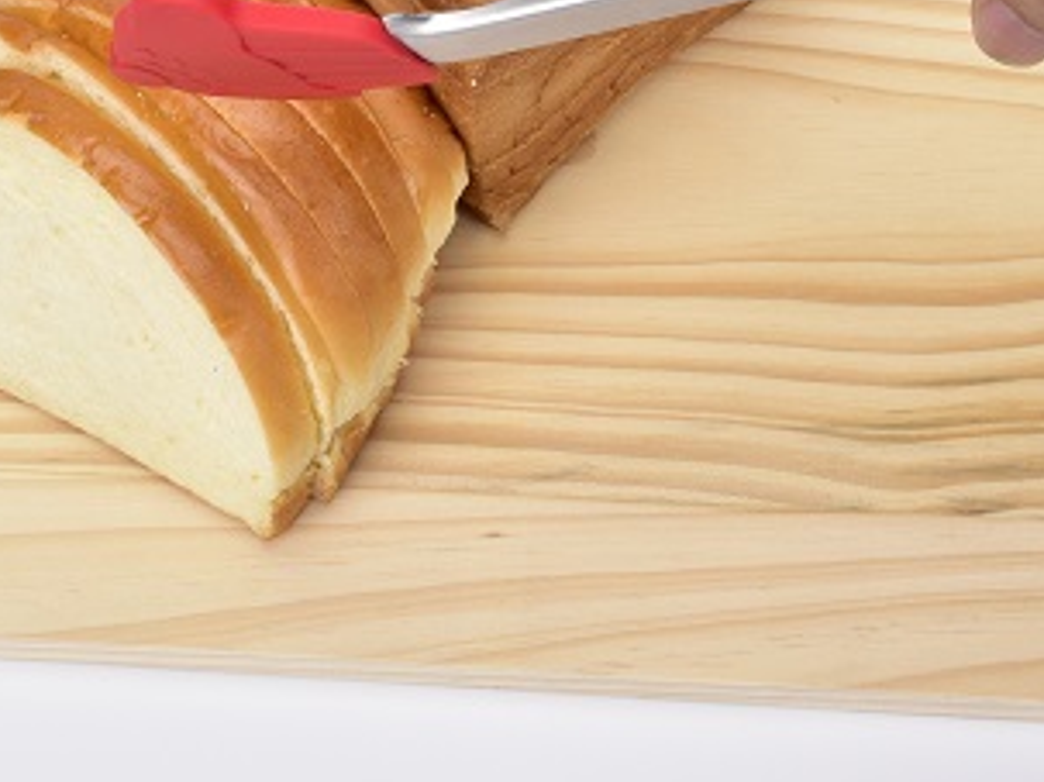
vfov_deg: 14.8
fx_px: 2985
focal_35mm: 99
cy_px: 112
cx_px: 472
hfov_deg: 19.8
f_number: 11
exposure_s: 1/125
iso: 100
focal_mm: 26
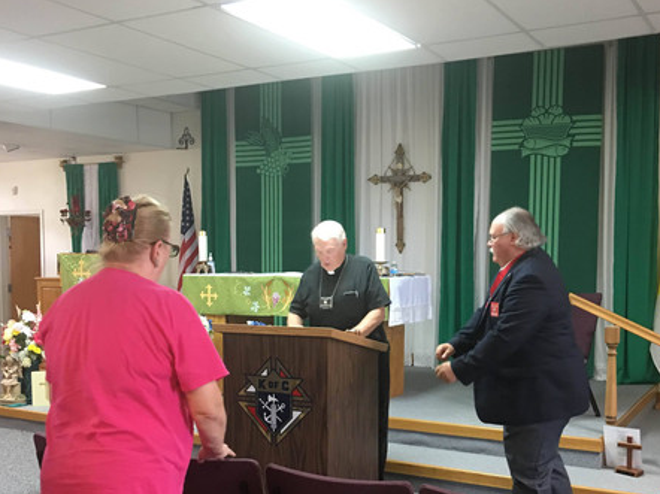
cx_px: 343
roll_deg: +0.3
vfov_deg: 34.2
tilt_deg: -3.8
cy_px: 307
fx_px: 800
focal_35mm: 42
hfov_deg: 44.8
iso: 80
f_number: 2.2
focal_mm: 4.15
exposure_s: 1/15
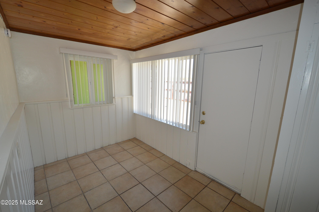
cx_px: 160
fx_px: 133
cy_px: 106
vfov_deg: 77.2
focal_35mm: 15
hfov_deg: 100.4
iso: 250
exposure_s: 1/125
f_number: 4
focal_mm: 10
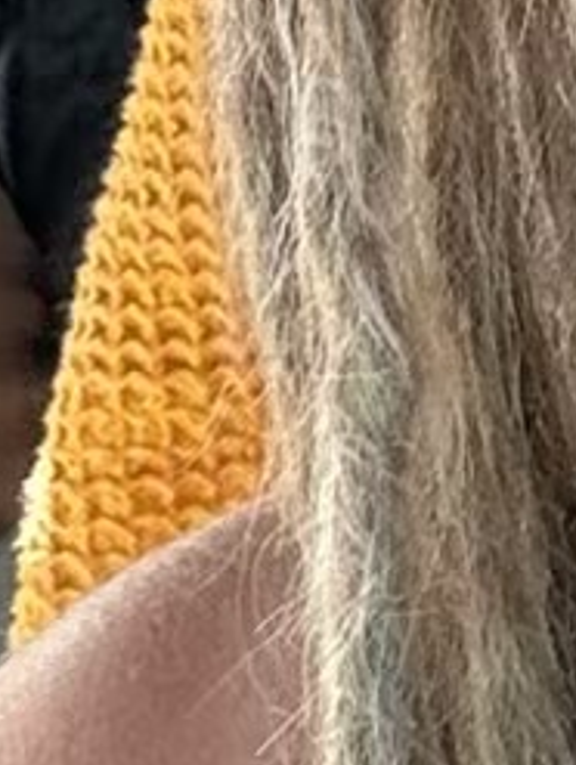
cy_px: -619
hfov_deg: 7.2
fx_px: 4293
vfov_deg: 9.7
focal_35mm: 194
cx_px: 1387
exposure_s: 1/121
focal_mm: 2.69
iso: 64
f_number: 1.9
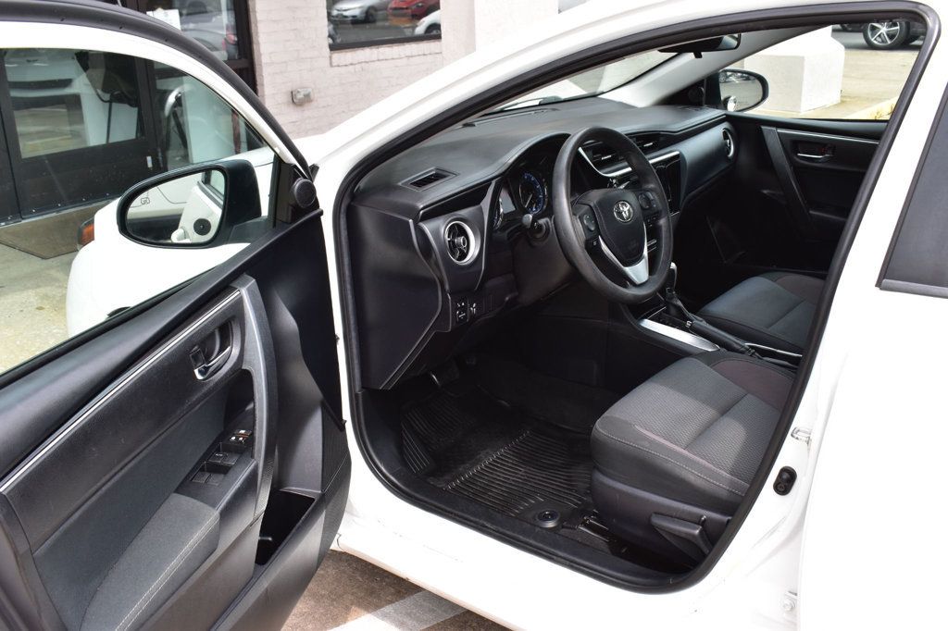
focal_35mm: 34
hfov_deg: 55.1
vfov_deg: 38.3
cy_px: 316
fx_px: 908
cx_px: 474
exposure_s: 1/160
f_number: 9
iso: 400
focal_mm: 23
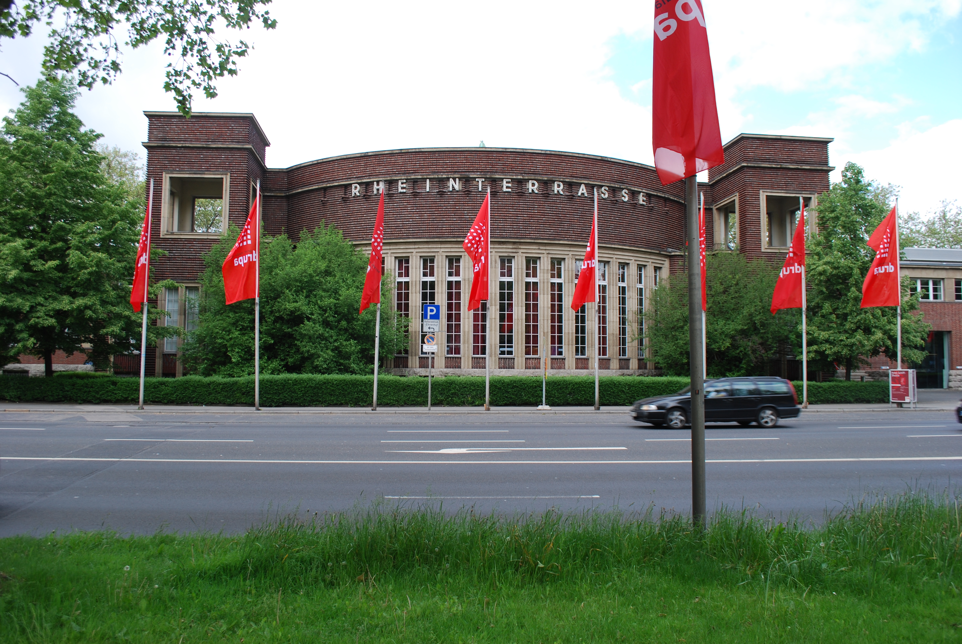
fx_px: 722
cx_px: 481
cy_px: 322
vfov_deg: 48.0
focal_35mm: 27
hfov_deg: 67.3
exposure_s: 1/125
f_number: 5.6
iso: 100
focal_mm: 18
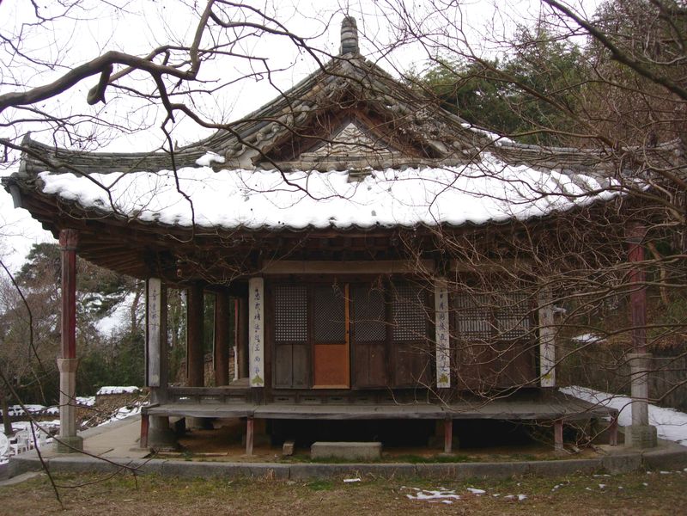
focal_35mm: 38
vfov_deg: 37.7
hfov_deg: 49.0
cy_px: 258
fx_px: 754
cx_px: 344
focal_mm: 7.8
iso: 64
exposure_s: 1/645
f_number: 2.8
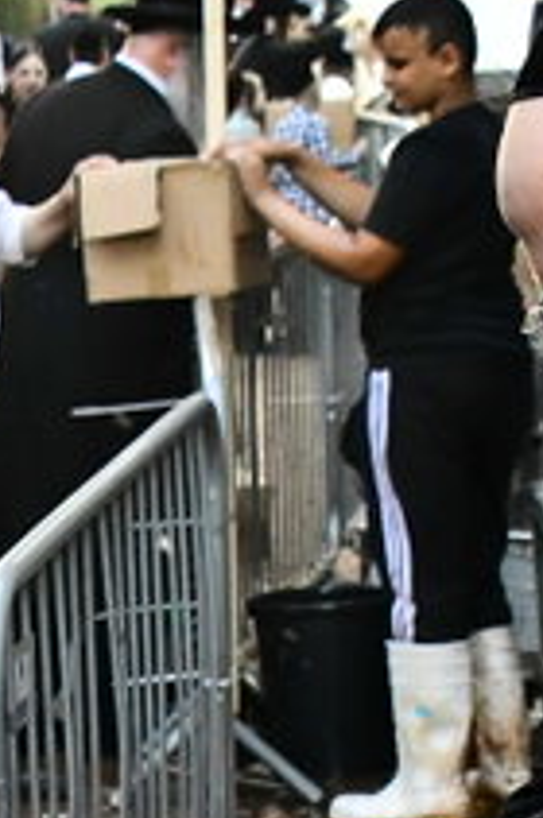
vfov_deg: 11.0
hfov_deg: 7.2
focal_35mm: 186
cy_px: 851
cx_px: -376
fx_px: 4222
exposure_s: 1/125
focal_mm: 28
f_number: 5.6
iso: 3200
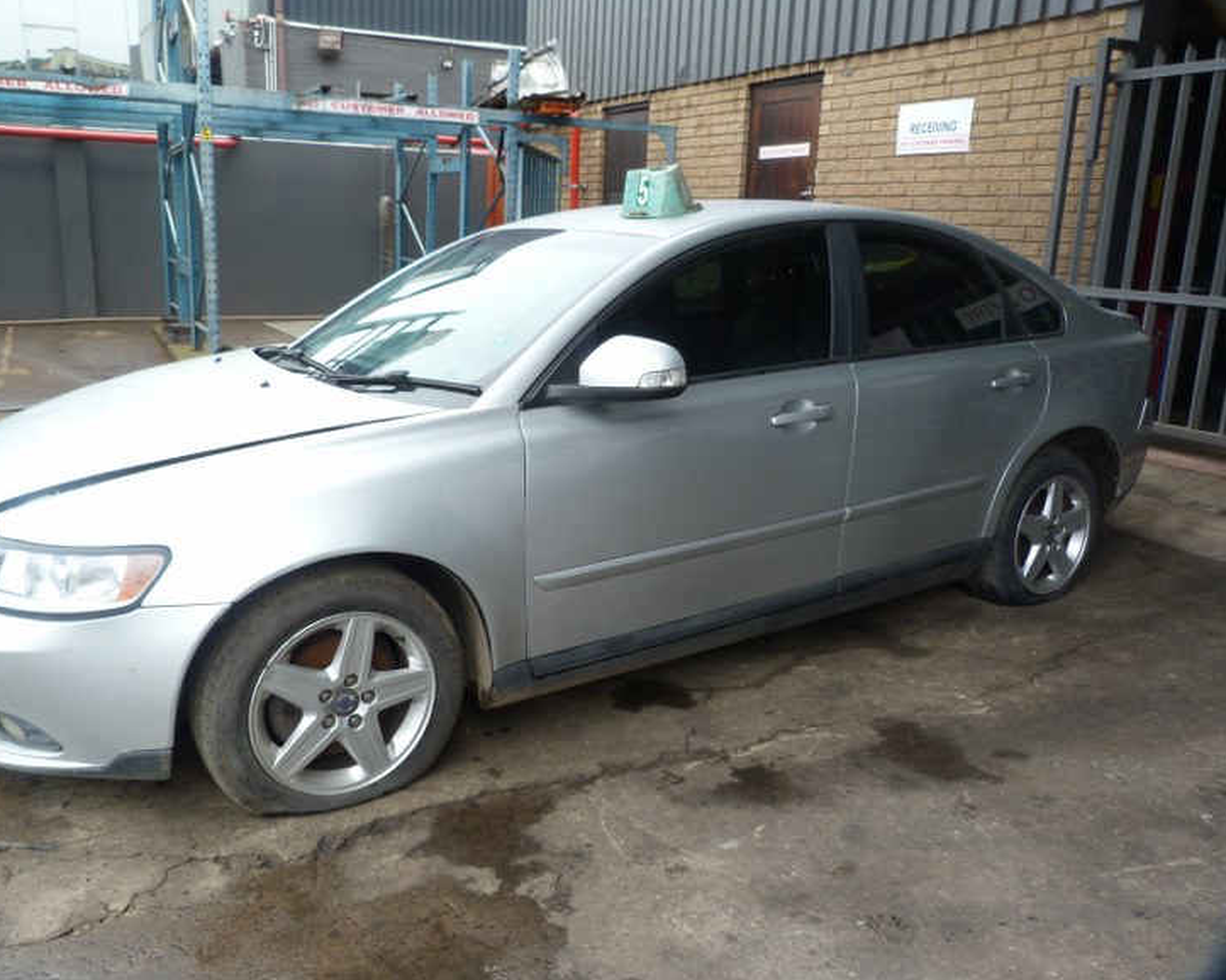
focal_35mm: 27
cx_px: 575
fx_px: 979
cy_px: 476
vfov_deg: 53.2
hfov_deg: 64.0
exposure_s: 1/125
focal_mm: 4.5
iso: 80
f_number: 4
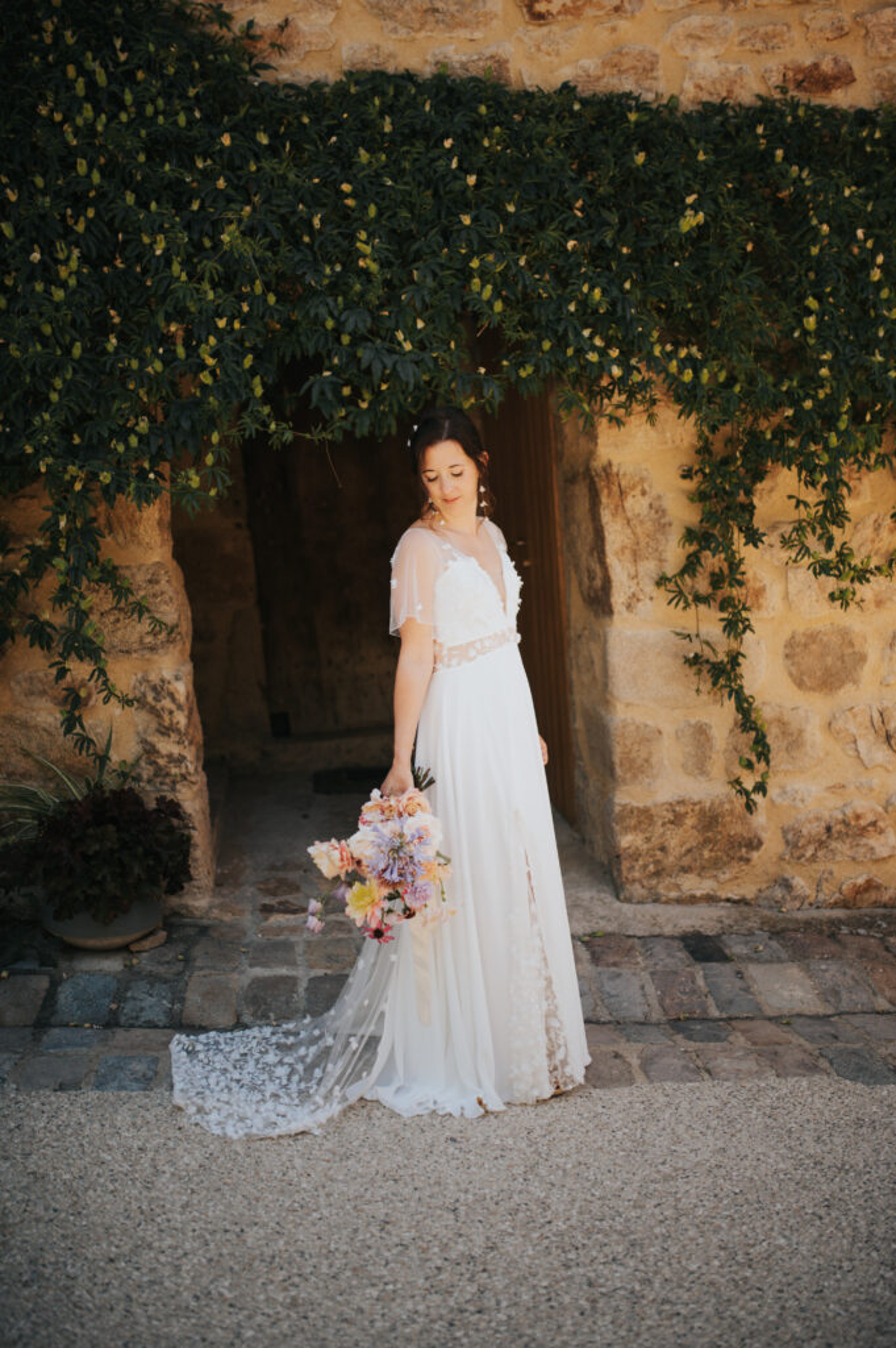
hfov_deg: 37.8
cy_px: 674
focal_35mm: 35
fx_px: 1309
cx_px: 448
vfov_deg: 54.5
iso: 800
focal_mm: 35
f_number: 1.4
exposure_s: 1/5000
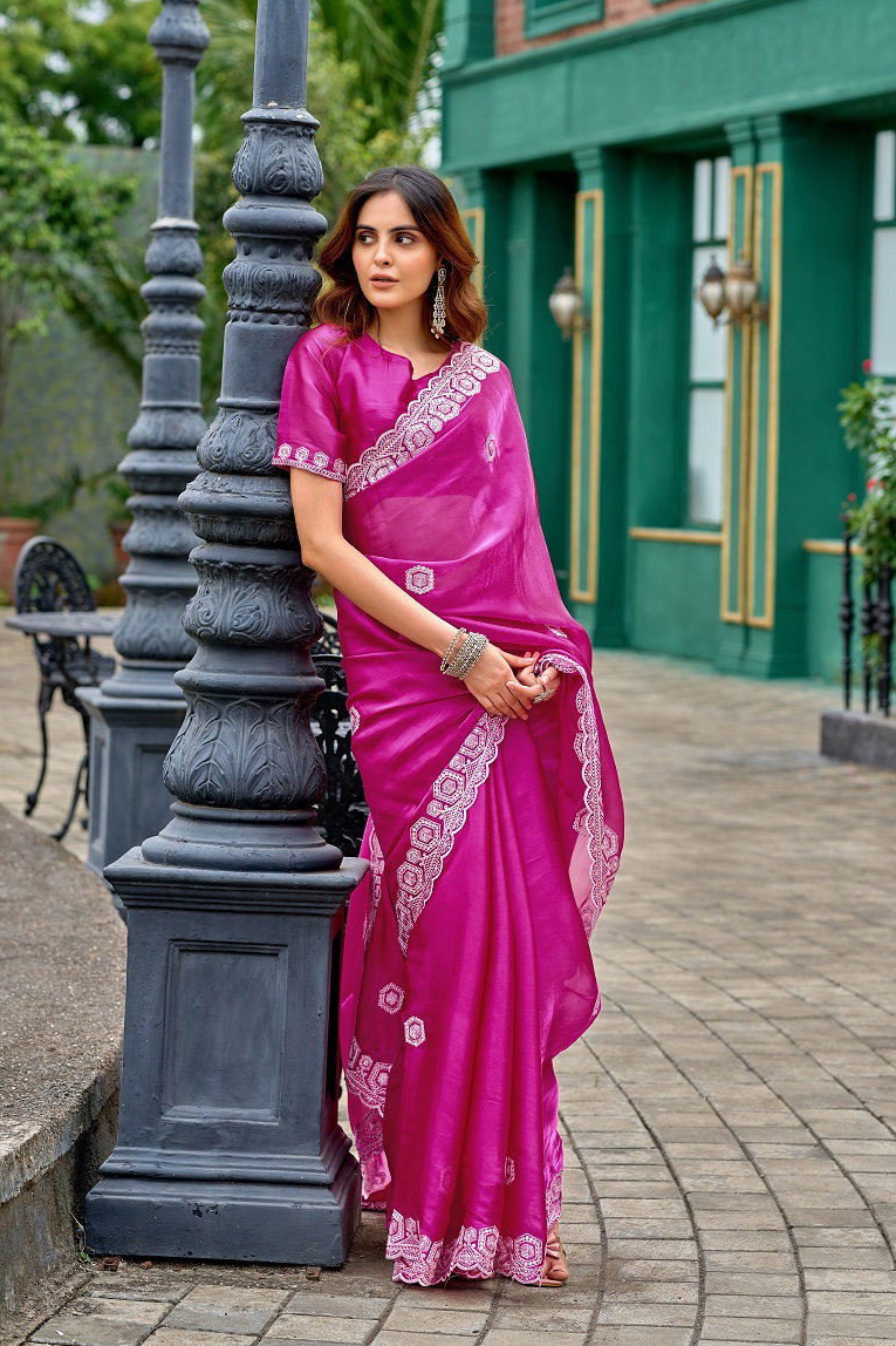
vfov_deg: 23.1
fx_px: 3286
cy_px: 684
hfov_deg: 15.5
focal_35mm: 88
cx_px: 433
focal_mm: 85
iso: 125
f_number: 4
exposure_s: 1/200
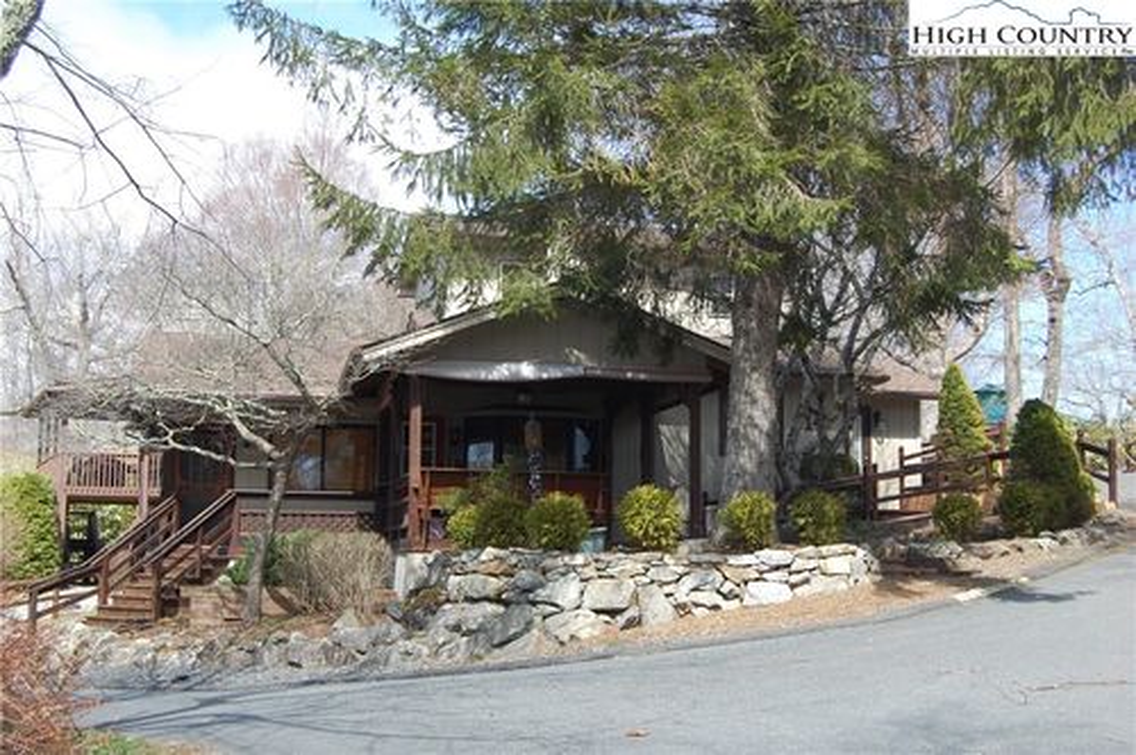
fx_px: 1465
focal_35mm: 46
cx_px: 568
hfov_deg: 42.4
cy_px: 378
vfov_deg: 28.9
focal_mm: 31
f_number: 7.1
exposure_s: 1/200
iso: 200
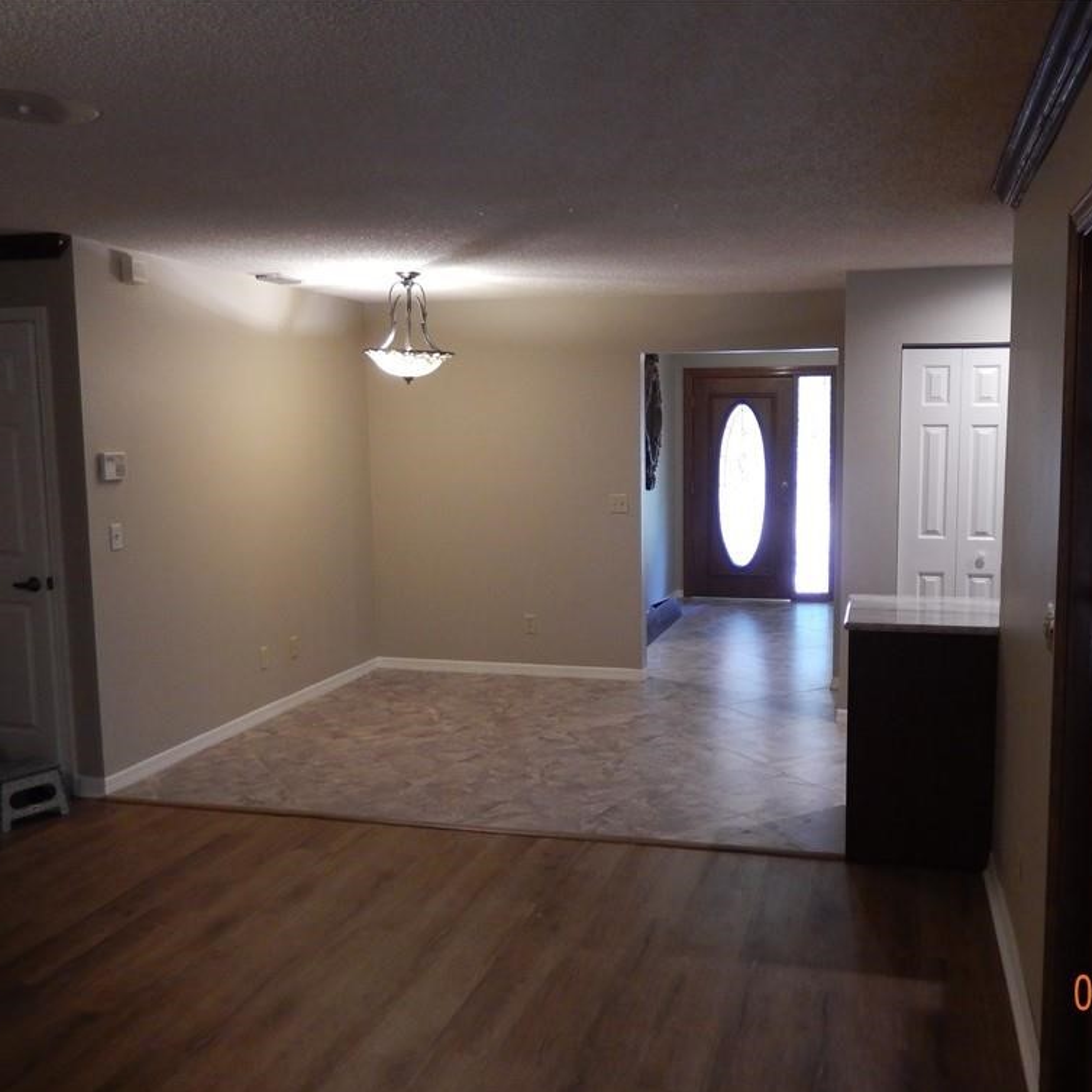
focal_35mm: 30
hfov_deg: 53.7
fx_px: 1071
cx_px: 649
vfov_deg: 54.0
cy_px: 552
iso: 400
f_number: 3.4
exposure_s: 1/20
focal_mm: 4.5
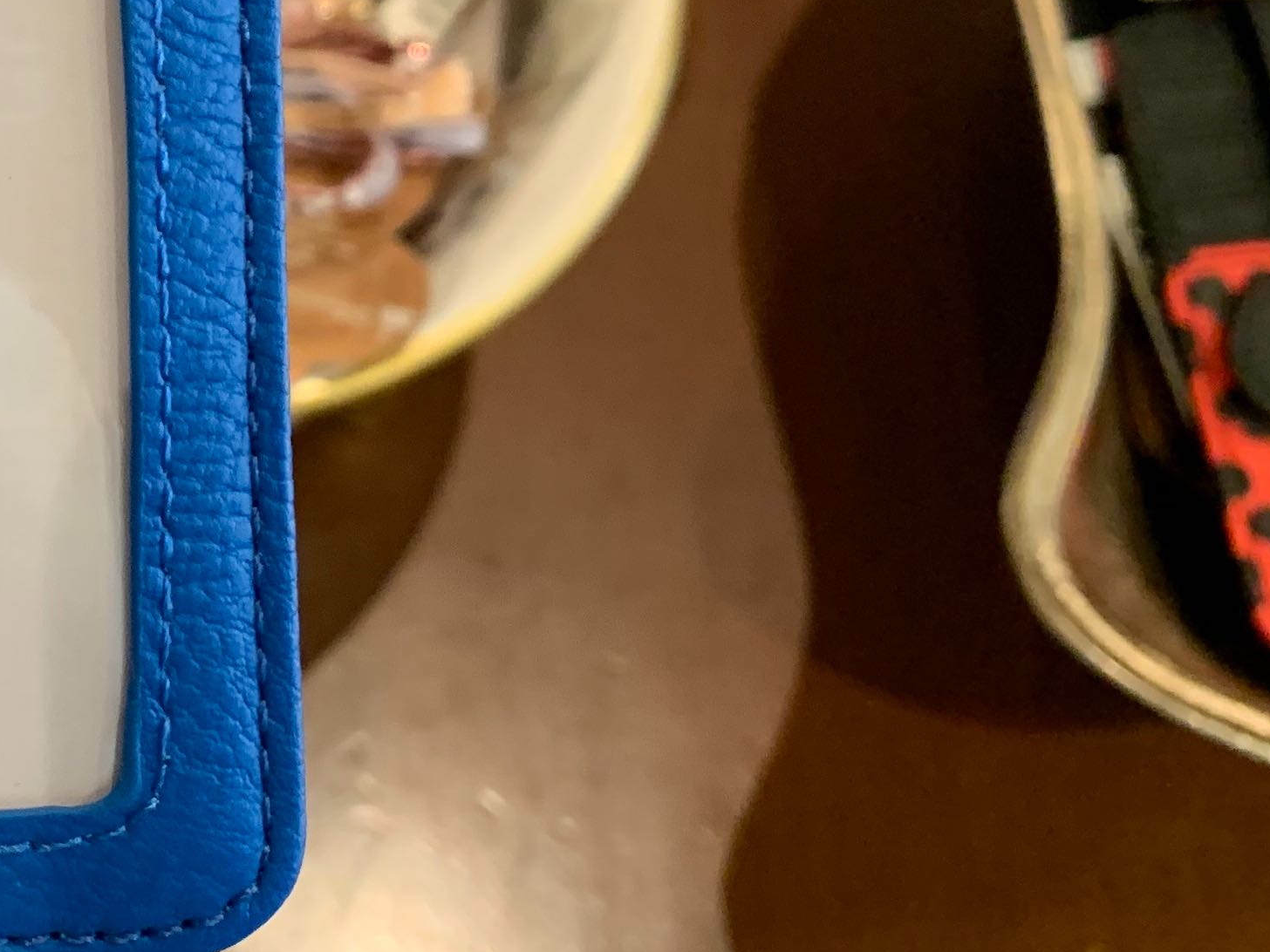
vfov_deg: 20.0
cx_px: -296
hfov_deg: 24.3
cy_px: 97
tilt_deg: -56.0
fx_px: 2642
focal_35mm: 72
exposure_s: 1/60
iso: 200
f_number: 1.8
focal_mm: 4.25
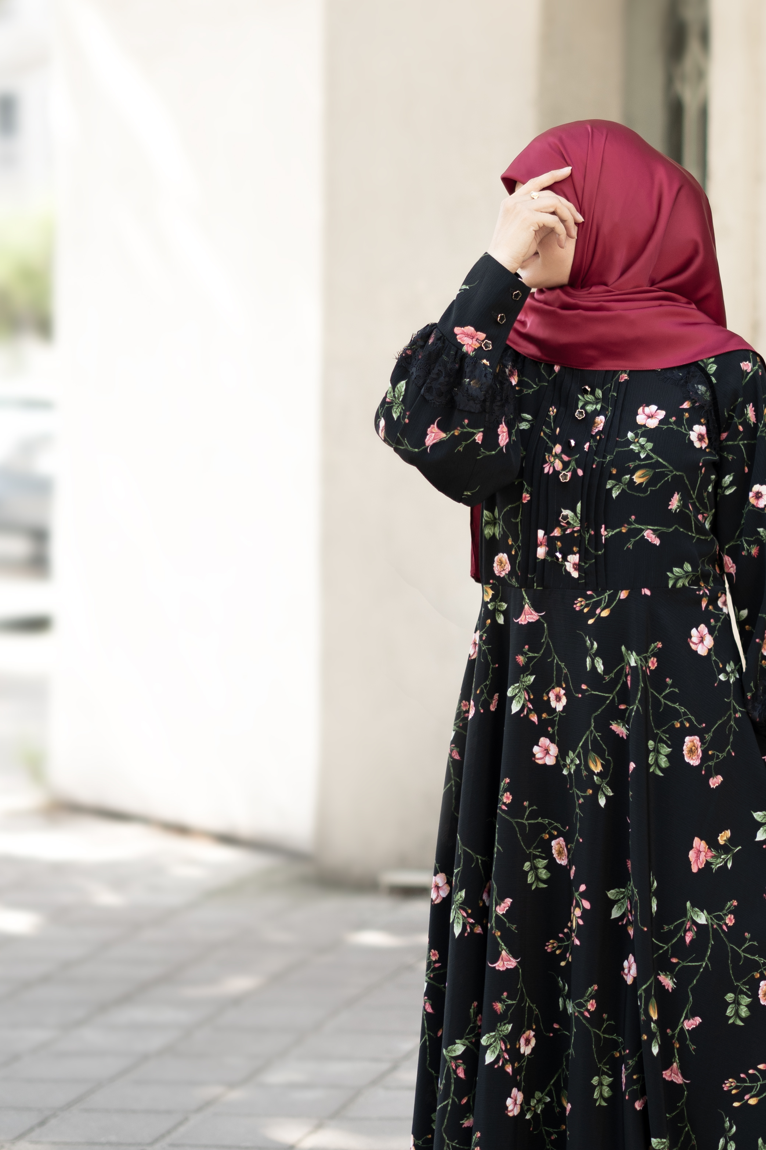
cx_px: 702
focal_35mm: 112
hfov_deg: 12.1
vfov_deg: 18.3
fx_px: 3574
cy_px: 497
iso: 100
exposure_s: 1/500
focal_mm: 50
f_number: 1.4
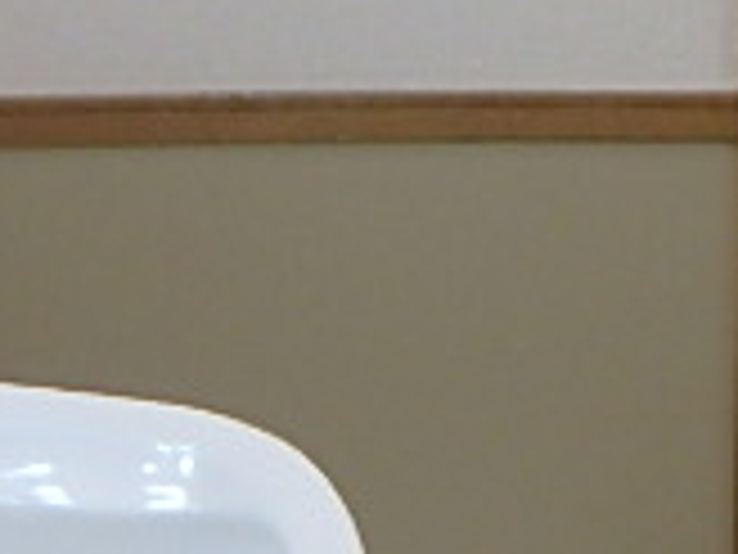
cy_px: 991
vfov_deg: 15.5
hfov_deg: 22.5
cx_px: 806
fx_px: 1748
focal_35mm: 82
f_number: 3.5
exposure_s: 1/30
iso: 400
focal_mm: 3.7
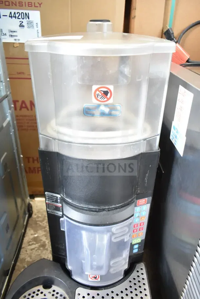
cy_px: 150
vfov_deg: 67.4
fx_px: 225
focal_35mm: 27
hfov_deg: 48.0
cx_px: 100
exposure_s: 1/30
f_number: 3.5
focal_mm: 18
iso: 800
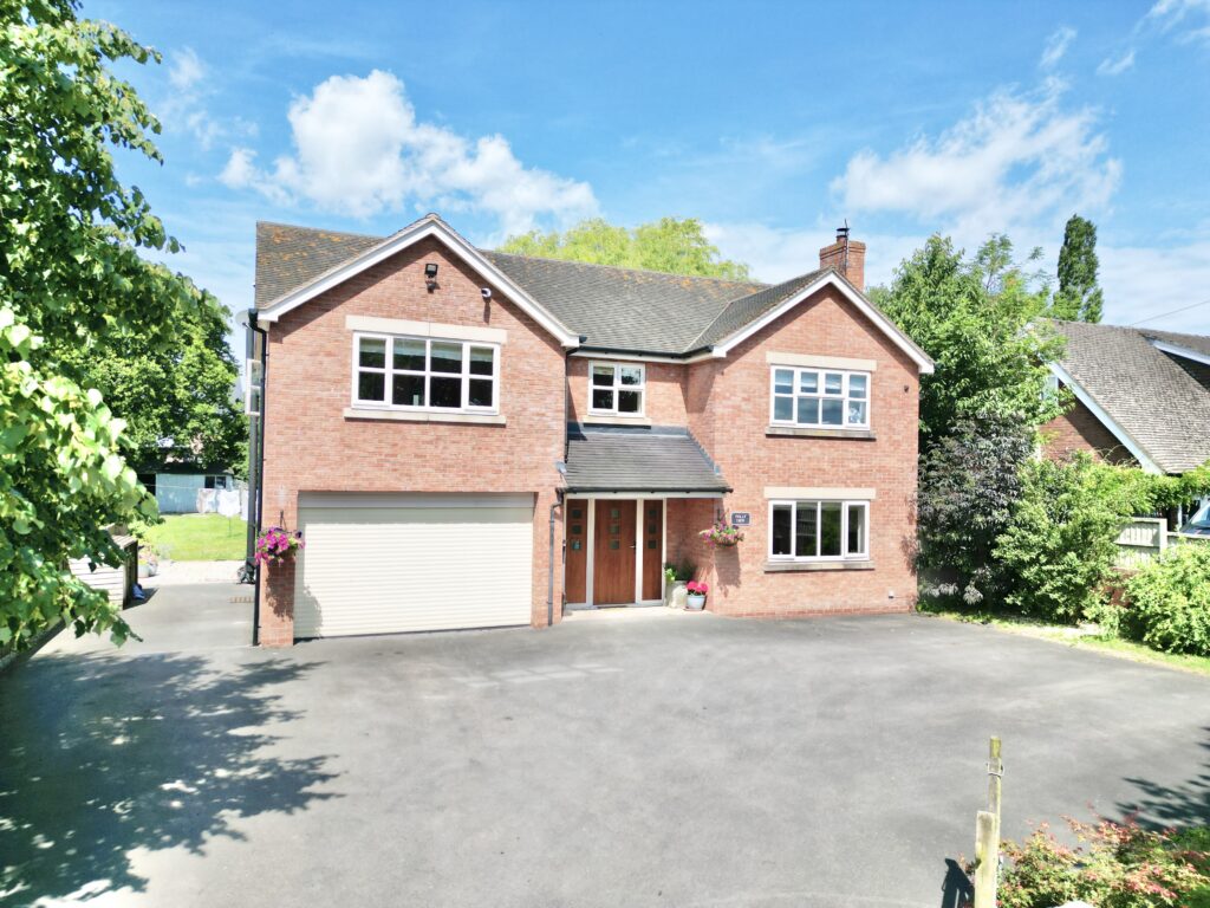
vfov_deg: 56.8
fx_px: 839
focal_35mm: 24
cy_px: 454
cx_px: 605
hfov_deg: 71.6
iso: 140
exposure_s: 1/3000
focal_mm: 6.72
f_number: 1.7
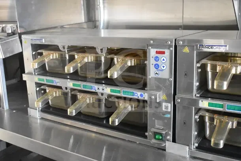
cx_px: 120
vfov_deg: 34.2
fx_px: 261
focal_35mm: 39
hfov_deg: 49.5
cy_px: 80
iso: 6400
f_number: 4.2
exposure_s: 1/80
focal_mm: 26
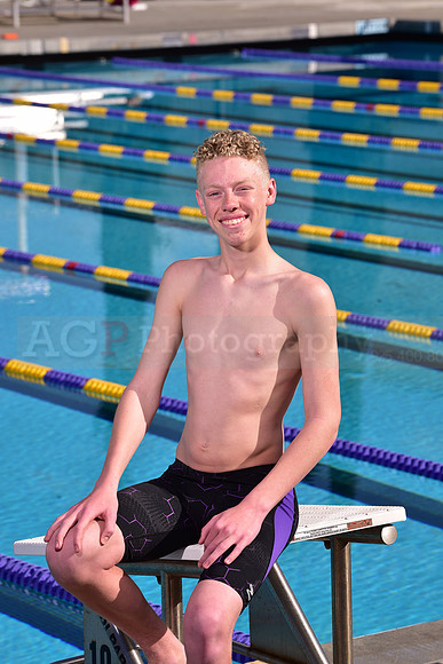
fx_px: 2675
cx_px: 222
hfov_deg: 9.5
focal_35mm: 145
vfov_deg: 14.2
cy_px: 332
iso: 80
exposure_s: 1/250
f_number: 9
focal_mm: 145
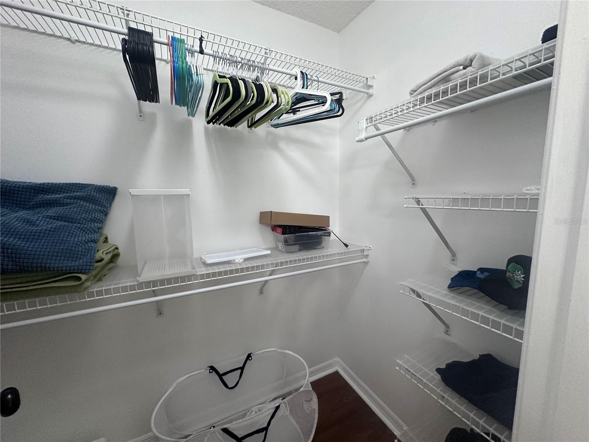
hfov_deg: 102.1
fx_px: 238
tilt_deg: -6.5
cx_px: 294
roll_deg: +0.9
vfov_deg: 85.7
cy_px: 221
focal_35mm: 14
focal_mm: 2.22
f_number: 2.2
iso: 320
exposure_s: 1/120
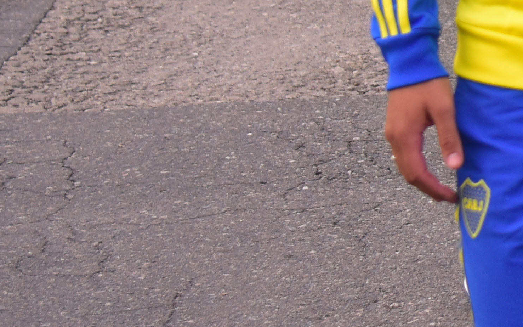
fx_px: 2751
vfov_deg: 6.7
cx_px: 957
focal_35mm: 193
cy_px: -247
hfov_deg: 10.2
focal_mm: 38
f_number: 4
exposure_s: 1/500
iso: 500
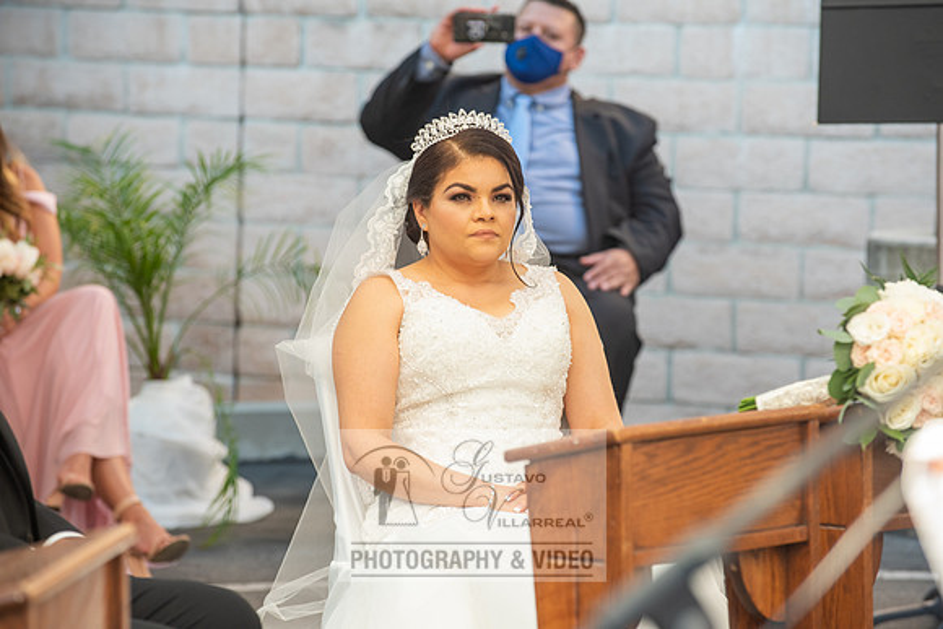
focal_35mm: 200
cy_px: 314
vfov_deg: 6.9
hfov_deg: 10.3
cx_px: 472
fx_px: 5240
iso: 640
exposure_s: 1/160
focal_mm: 200
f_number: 5.6
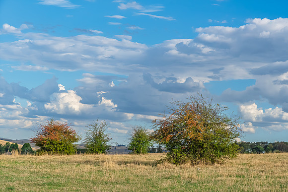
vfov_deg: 16.3
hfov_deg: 24.2
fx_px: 672
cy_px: 96
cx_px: 144
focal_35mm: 84
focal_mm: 56
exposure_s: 1/2000
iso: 500
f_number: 8
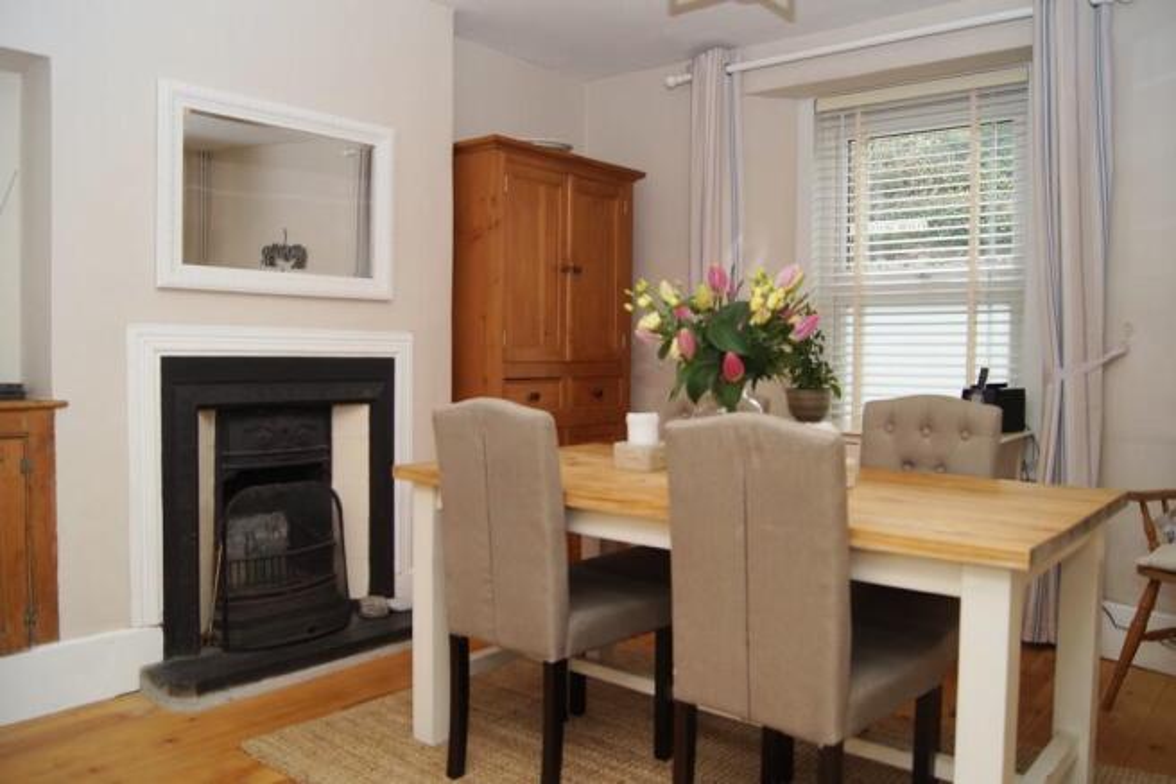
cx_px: 588
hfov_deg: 67.4
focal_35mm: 27
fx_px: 882
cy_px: 392
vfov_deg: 47.9
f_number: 4.5
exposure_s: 1/200
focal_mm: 18
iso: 400
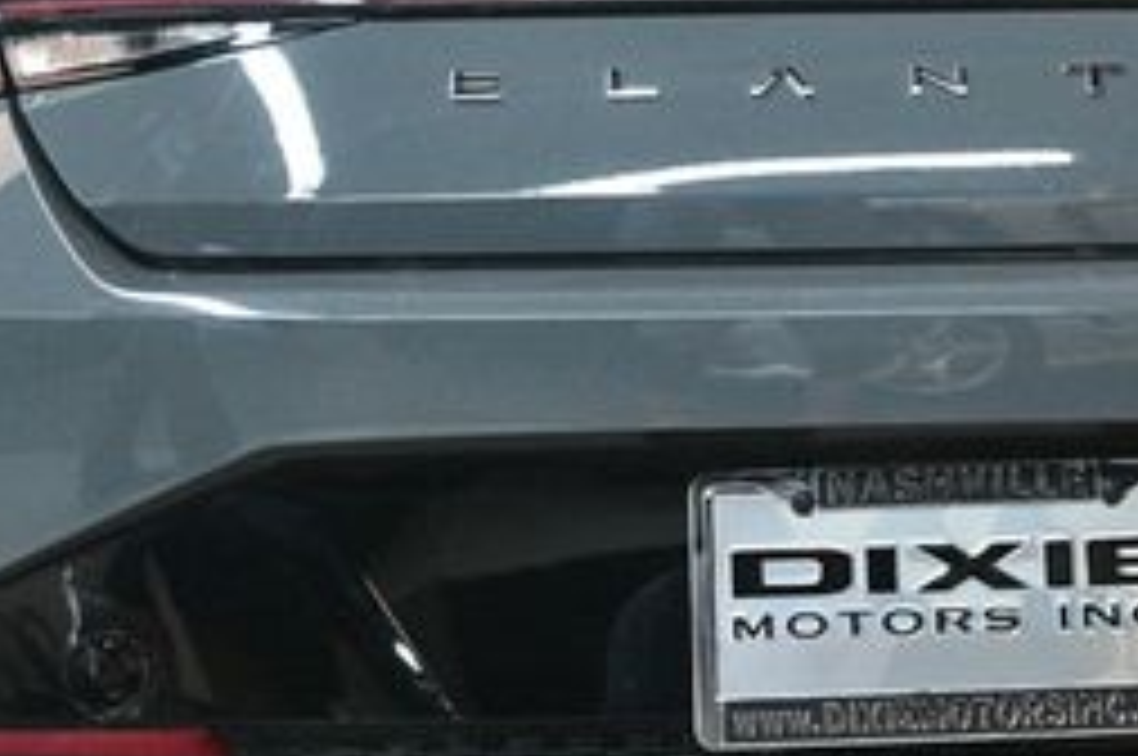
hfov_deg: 23.4
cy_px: 315
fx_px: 2715
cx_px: 895
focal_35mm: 86
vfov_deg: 15.8
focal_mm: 23
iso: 3200
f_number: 3.8
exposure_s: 1/125
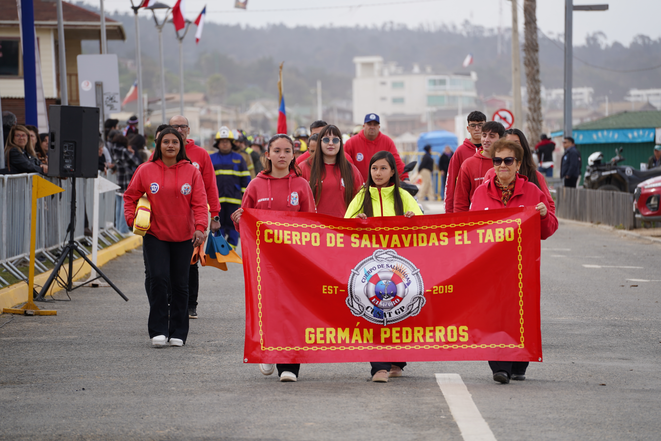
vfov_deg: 6.2
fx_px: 4076
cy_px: 220
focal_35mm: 222
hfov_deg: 9.3
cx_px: 330
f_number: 6.3
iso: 100
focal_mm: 222
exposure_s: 1/250
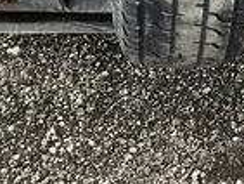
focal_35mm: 82
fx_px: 578
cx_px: 282
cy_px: -40
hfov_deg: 22.2
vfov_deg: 17.2
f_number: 1.8
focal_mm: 3
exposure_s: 1/205
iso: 20
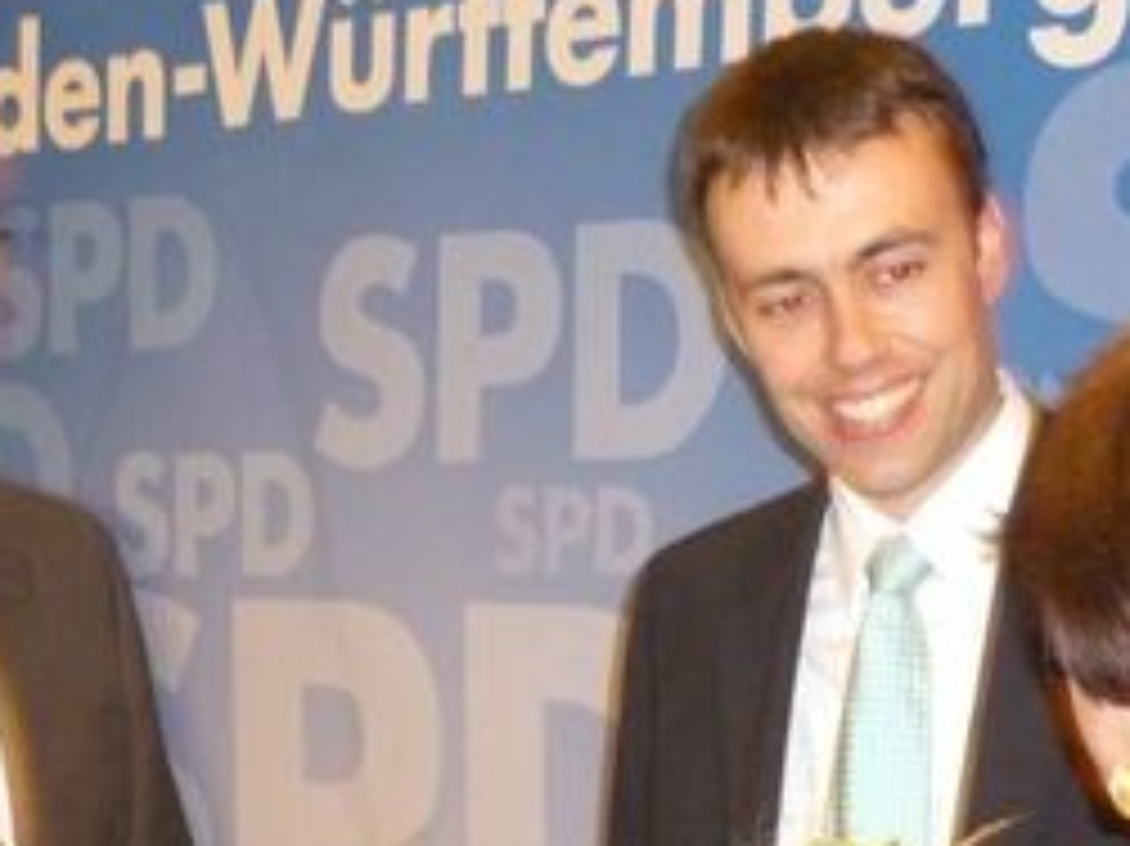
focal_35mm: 99
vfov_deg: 14.9
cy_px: 612
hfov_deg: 19.8
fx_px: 3230
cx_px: 603
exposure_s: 1/8
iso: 640
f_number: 3.7
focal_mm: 10.2
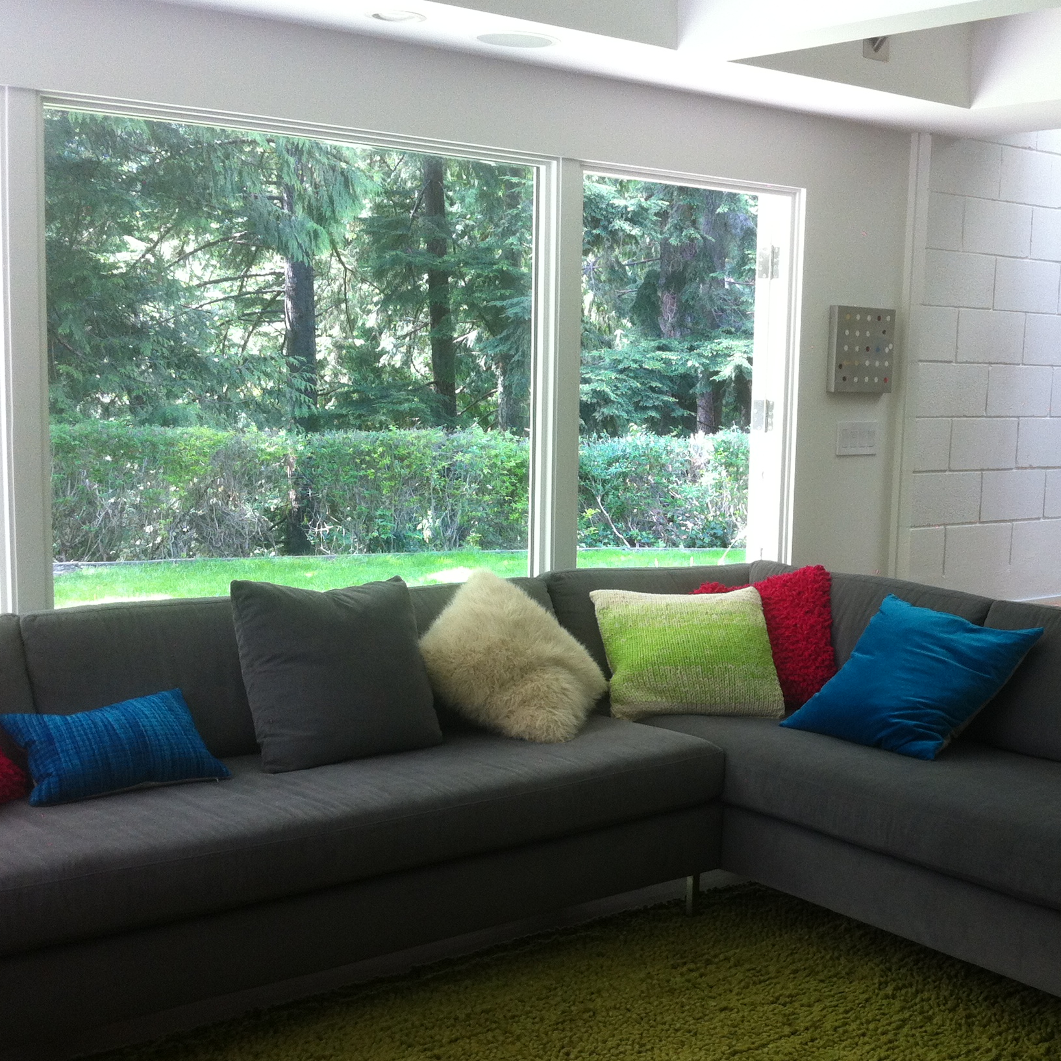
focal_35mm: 49
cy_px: 613
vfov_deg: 34.6
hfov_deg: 34.3
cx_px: 718
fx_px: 1699
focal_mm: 3.85
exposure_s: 1/25
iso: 100
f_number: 2.8
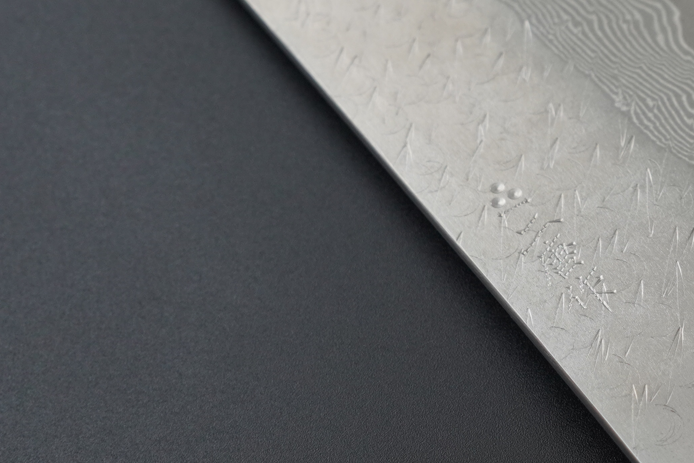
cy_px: 282
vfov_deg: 11.8
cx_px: 748
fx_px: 2229
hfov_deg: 17.2
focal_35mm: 116
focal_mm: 26.6
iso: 500
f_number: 5.6
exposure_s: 1/160
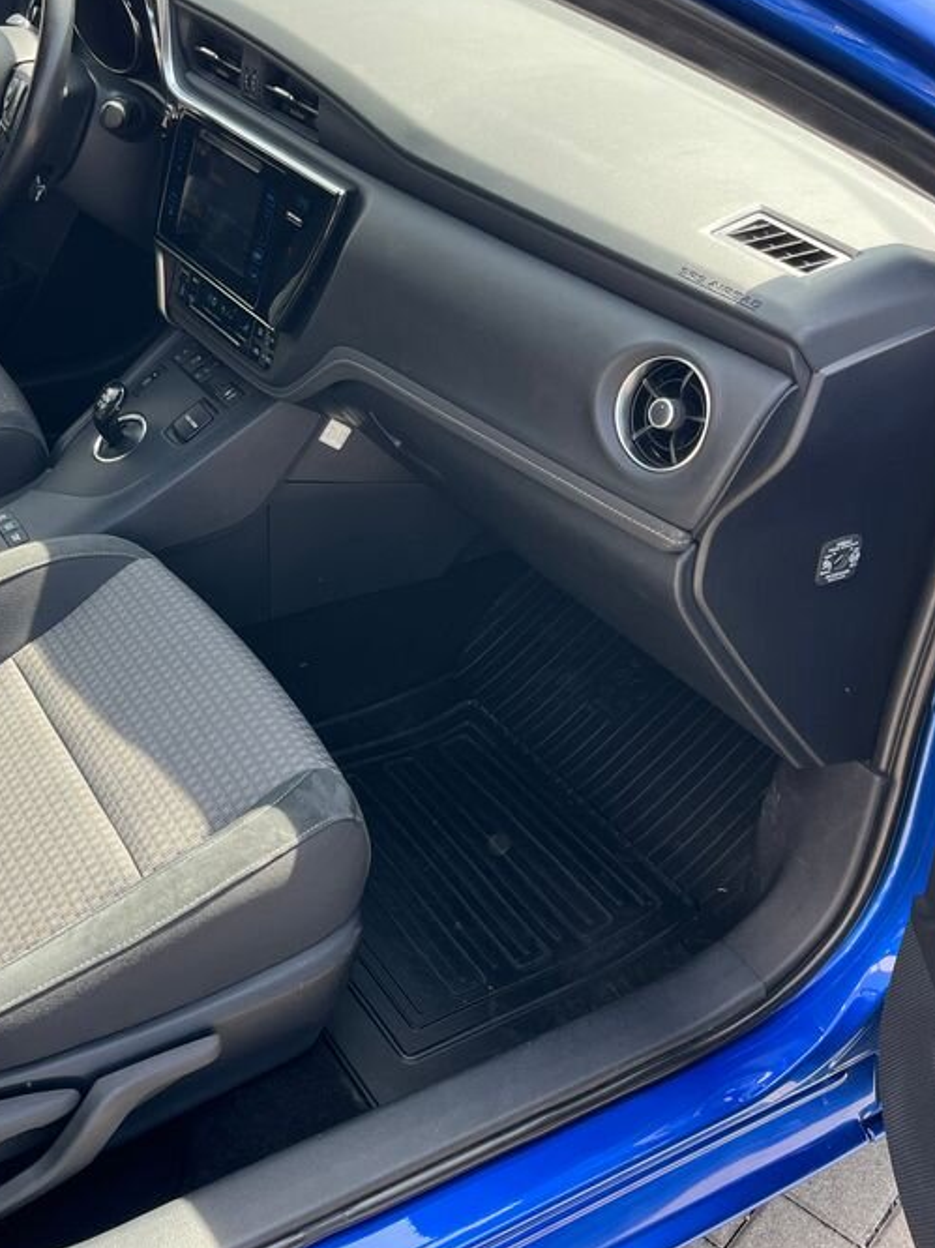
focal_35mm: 40
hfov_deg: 35.4
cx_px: 274
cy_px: 547
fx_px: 1441
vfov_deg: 46.7
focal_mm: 5.1
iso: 50
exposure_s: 1/309
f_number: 1.6
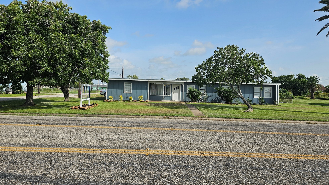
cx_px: 164
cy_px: 78
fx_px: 227
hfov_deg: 71.9
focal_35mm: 26
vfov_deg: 44.2
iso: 10
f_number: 1.7
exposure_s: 1/854
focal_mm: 6.3
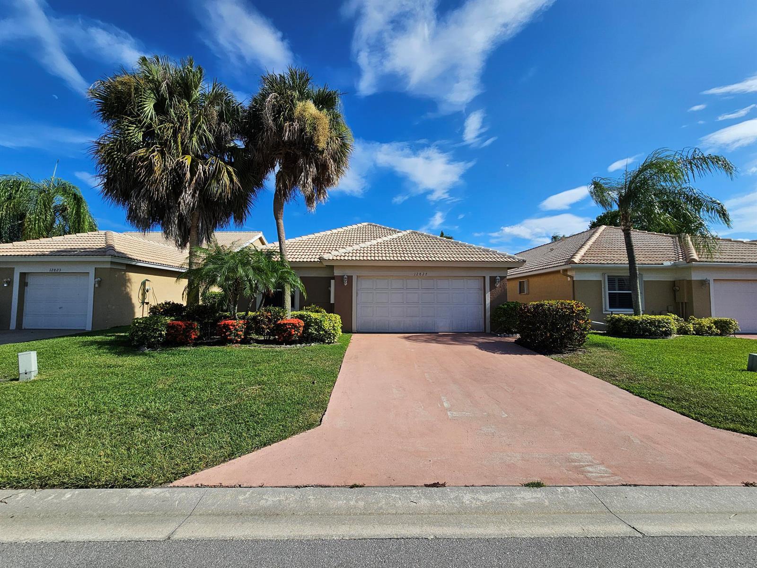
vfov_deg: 89.9
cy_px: 284
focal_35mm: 13
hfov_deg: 106.2
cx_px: 378
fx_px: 284
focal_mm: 2.2
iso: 50
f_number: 2.2
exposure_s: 1/3336
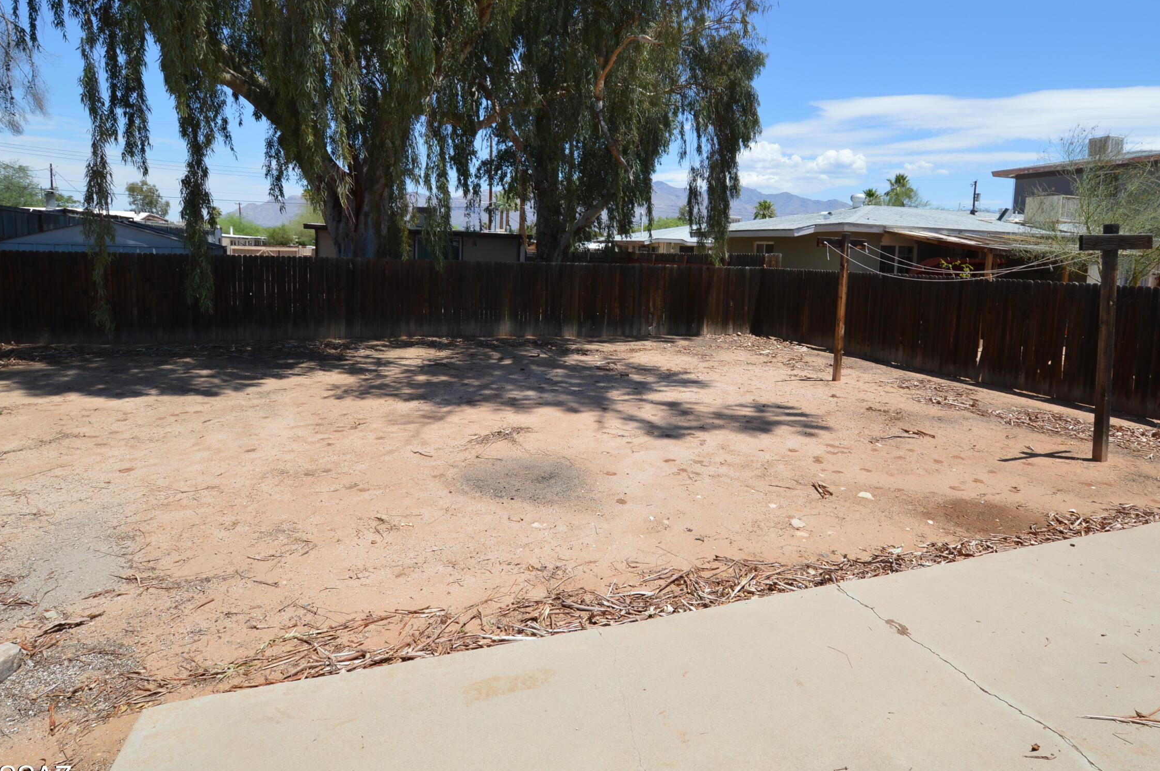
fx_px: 644
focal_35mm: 20
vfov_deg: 61.3
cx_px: 638
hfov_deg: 83.8
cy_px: 309
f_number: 8
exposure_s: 1/250
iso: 100
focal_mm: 10
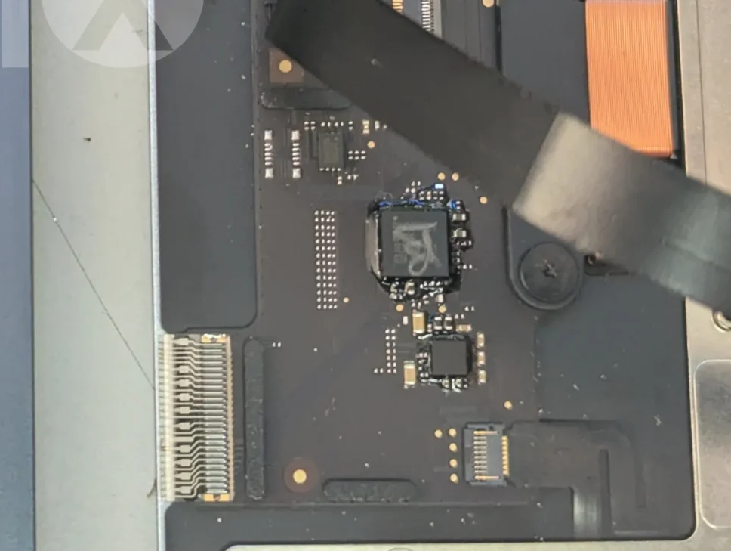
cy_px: 42
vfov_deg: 11.6
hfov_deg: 15.3
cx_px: 61
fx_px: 2686
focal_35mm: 127
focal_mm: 6.81
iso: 293
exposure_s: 1/60
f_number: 1.85
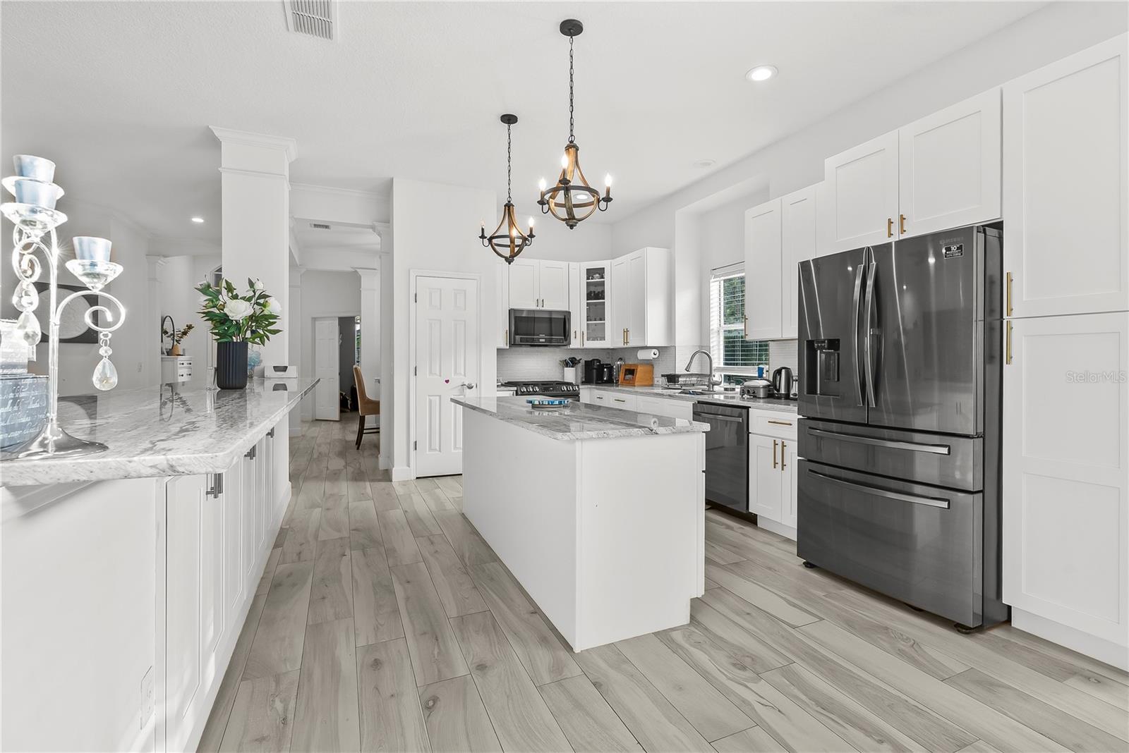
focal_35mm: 16
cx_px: 564
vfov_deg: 73.8
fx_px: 502
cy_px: 376
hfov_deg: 96.7
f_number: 8
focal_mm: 16
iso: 100
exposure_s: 1/2
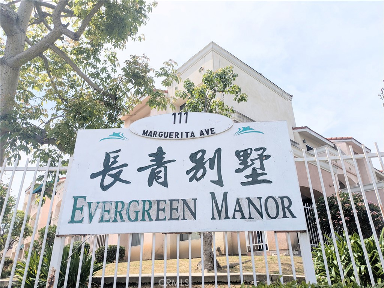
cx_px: 192
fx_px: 277
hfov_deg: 69.4
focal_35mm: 25
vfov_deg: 54.9
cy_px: 144
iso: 48
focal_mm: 5.43
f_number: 1.89
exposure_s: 1/2959
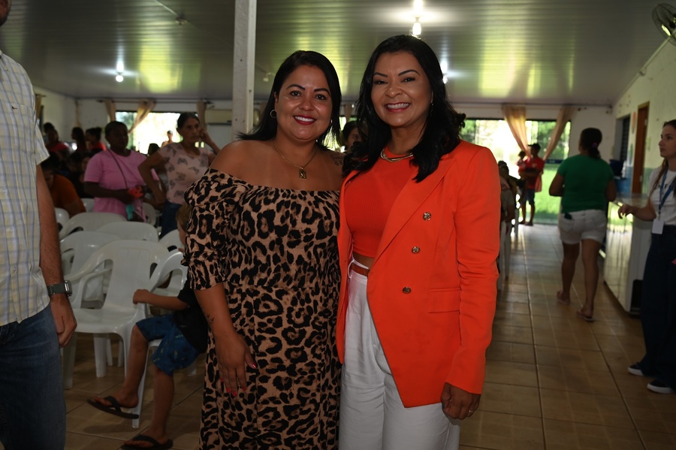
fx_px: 676
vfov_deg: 36.8
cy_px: 225
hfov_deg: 53.2
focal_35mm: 36
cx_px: 338
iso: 400
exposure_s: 1/60
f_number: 4
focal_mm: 36
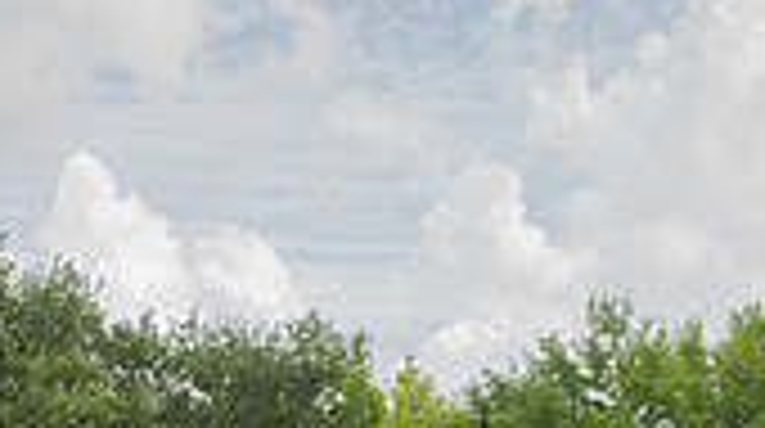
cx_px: 302
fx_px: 2025
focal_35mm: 100
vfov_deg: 10.6
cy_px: 973
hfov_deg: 21.4
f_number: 6.3
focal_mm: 36
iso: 100
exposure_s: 1/320
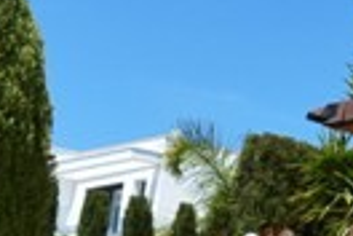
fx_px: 1382
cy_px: 148
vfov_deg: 9.7
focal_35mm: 141
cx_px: 816
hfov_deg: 12.0
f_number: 4
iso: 100
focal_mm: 11
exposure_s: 1/1000
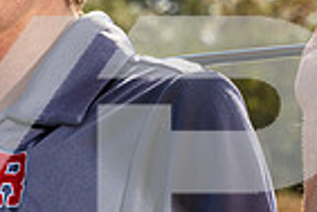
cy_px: 136
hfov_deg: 7.2
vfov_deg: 4.8
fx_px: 2527
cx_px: 54
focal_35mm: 287
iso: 100
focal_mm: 70
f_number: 6.3
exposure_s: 1/250
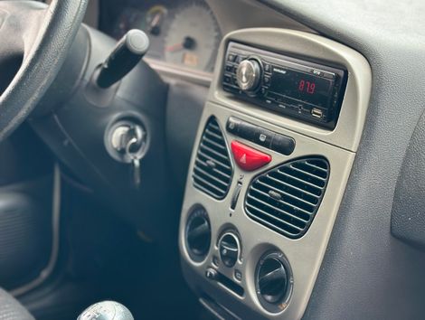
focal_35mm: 48
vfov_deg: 30.3
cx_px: 212
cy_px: 160
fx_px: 590
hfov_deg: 39.6
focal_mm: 6.86
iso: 125
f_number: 1.78
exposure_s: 1/129
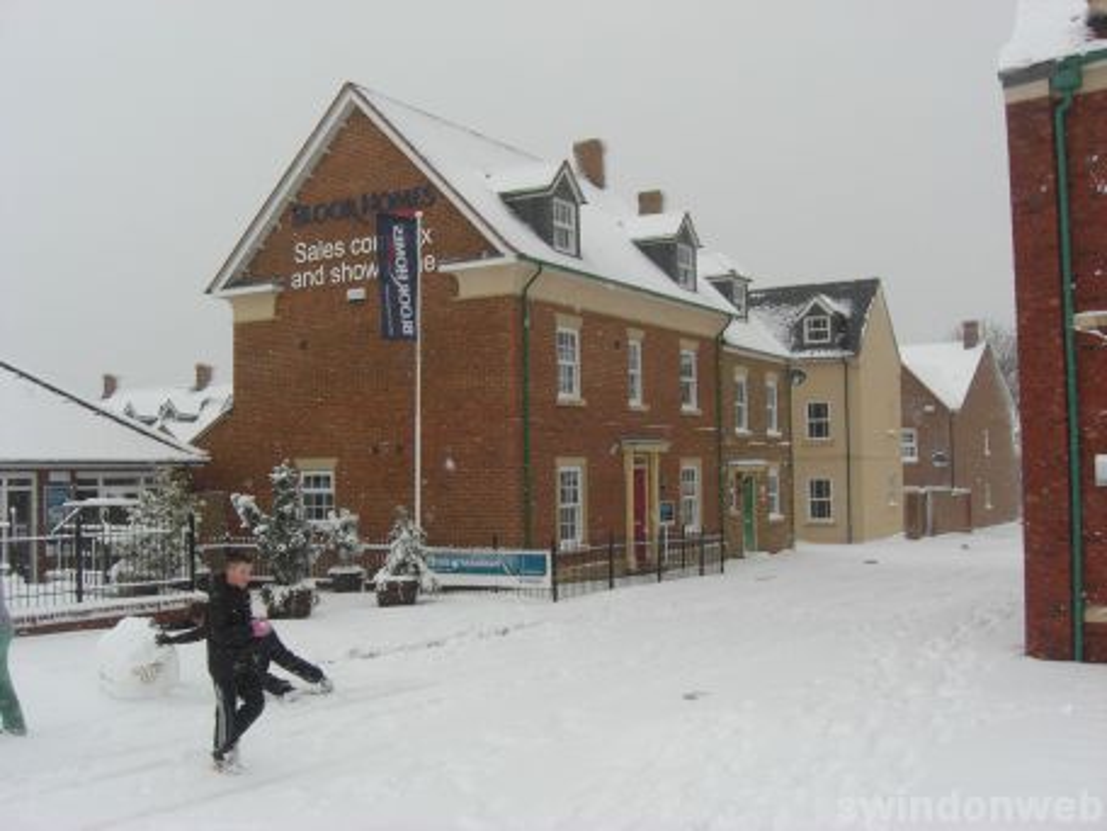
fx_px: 1215
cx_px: 554
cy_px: 416
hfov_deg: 49.0
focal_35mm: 38
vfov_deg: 37.7
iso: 80
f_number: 4
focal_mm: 7.9
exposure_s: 1/320
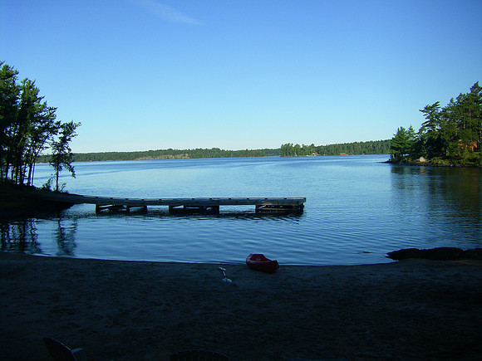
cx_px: 241
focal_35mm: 38
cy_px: 180
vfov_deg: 37.7
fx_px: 529
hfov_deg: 49.0
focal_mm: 6.3
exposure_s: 1/250
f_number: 7
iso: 80
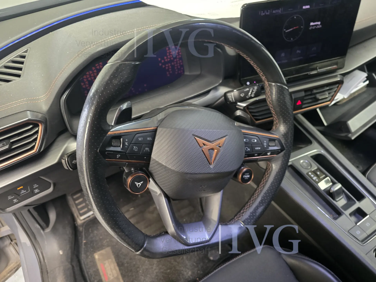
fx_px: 250
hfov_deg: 73.9
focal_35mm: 23
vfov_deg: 58.9
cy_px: 141
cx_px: 188
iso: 500
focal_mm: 6.3
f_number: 1.7
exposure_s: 1/32.4
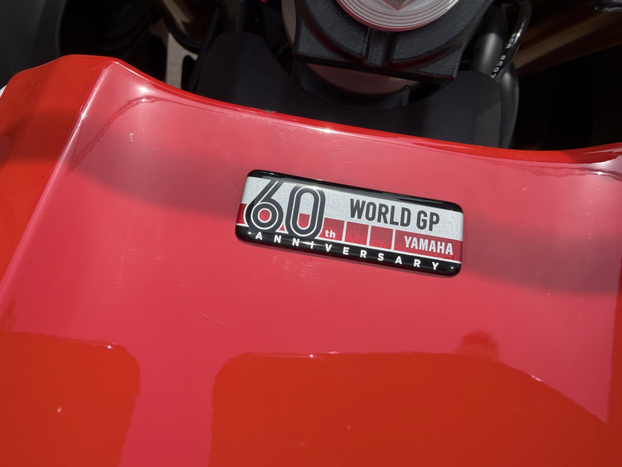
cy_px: 234
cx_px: 311
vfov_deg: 56.8
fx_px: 431
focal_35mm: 24
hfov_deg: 71.6
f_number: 2.2
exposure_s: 1/777
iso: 25
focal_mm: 2.22
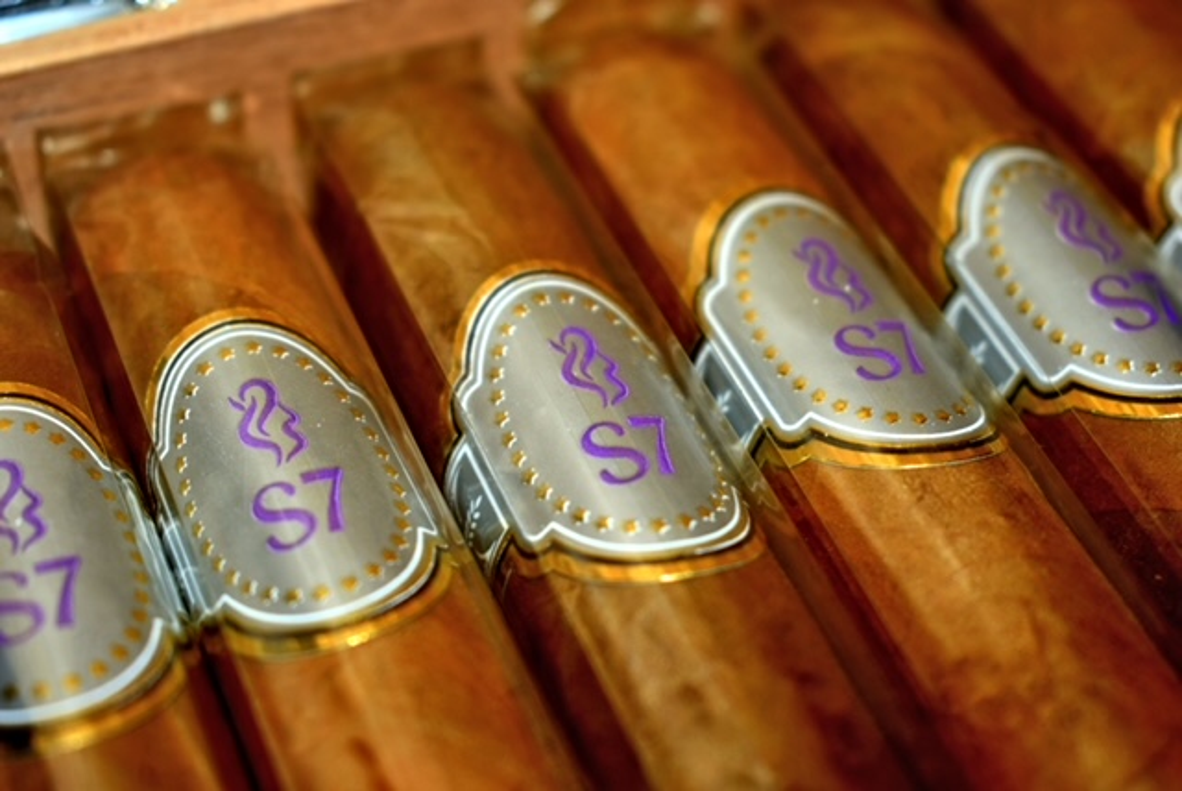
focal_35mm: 63
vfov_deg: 21.6
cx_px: 591
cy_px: 396
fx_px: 2070
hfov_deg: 31.9
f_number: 5
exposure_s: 1/60
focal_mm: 42
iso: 160
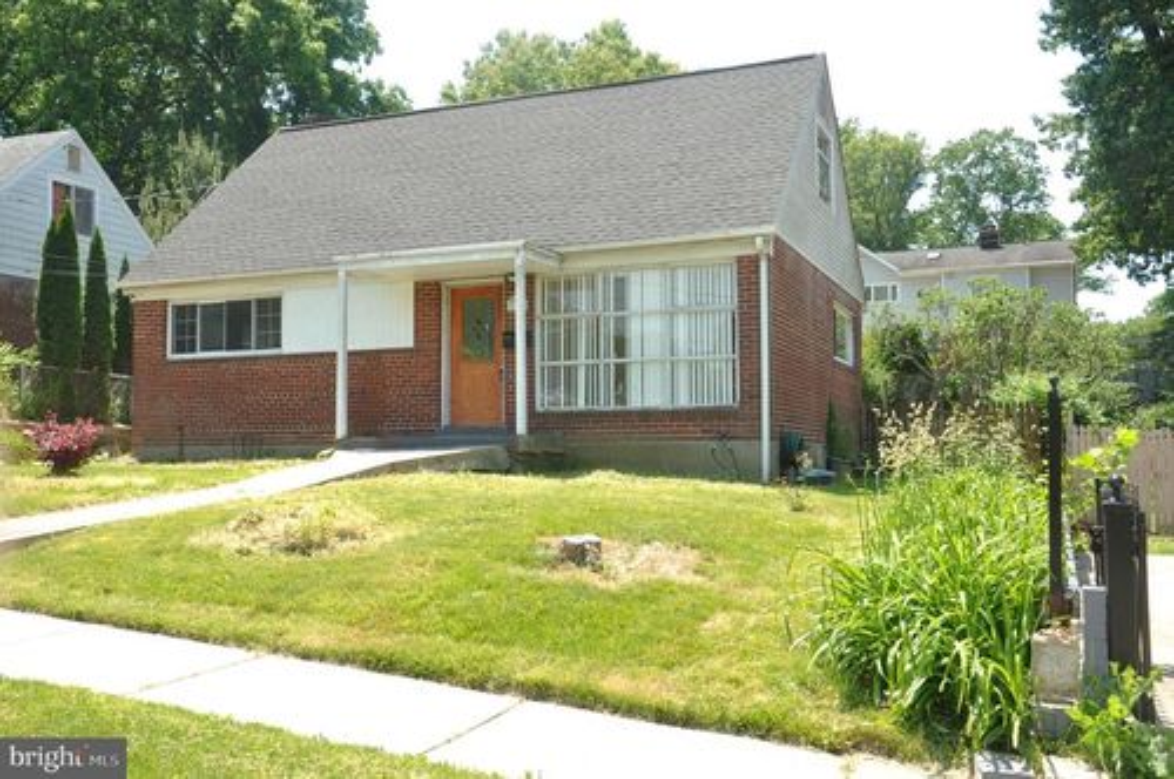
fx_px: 1172
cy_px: 390
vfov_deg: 36.8
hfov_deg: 53.2
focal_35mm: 36
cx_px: 587
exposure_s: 1/160
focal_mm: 24
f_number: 6.3
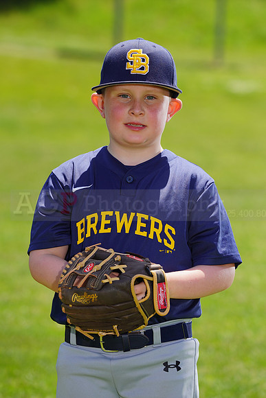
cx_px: 133
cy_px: 199
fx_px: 2769
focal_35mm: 250
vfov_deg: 8.2
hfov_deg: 5.5
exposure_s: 1/250
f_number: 8
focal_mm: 250
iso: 100
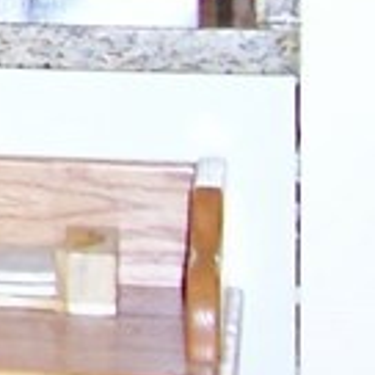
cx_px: -882
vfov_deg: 7.4
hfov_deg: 6.7
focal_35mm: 226
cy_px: -440
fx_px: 2770
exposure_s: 1/60
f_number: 2.7
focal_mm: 5.6
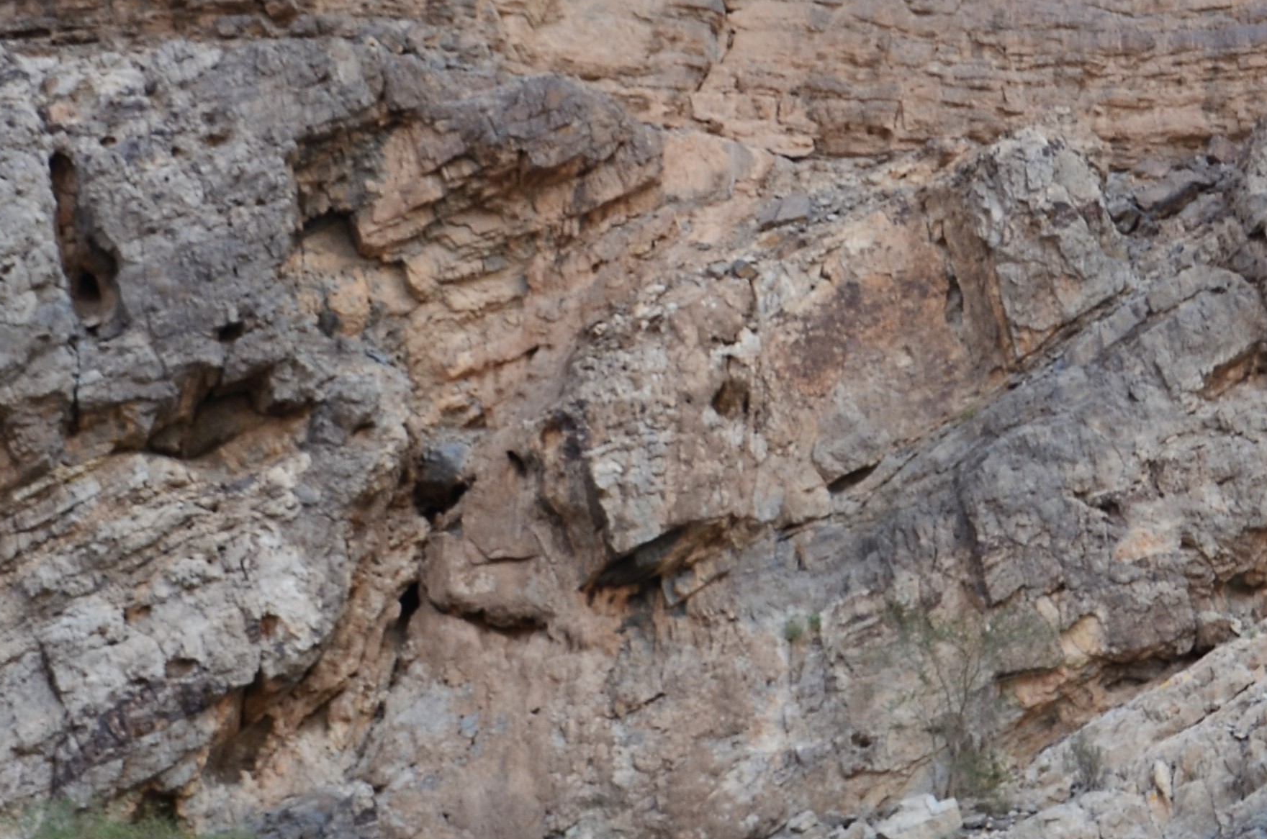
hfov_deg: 16.1
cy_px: 90
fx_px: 4426
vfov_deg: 10.8
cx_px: 1065
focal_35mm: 126
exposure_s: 1/160
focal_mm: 30
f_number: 6.3
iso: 100
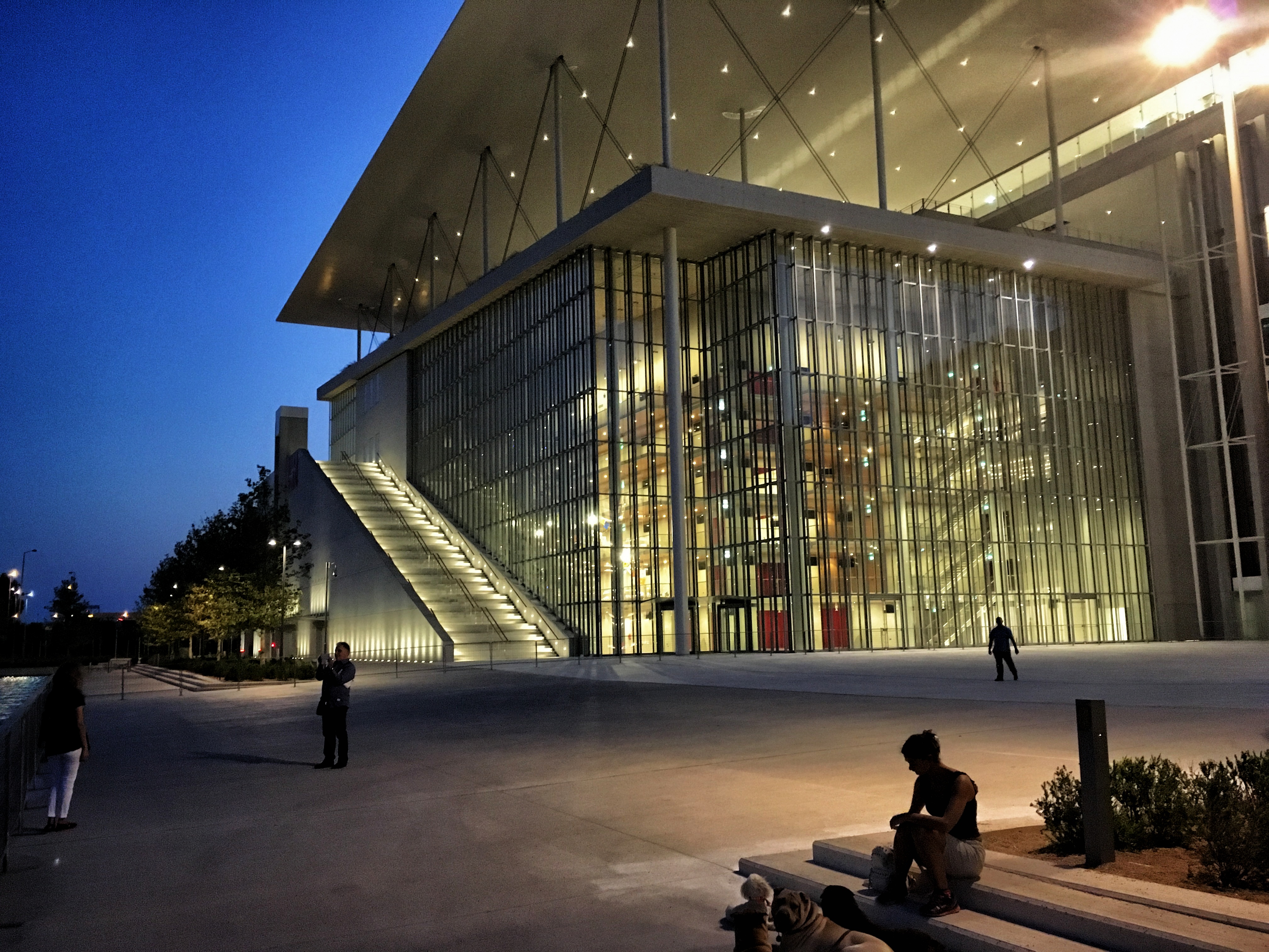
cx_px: 634
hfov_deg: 61.7
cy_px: 476
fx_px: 1063
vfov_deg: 48.2
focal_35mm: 29
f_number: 2.2
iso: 320
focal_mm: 4.15
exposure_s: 1/17
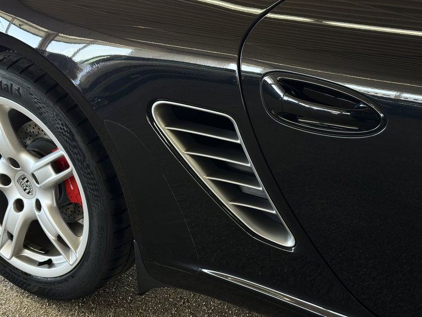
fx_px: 585
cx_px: 211
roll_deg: +0.8
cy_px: 158
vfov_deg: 30.3
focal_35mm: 48
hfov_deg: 39.7
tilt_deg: -25.1
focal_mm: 6.76
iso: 80
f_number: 1.78
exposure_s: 1/121
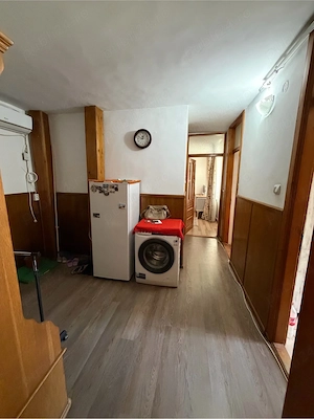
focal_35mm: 14
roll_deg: -0.5
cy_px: 210
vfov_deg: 102.1
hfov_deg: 85.7
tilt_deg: -10.4
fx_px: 169
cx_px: 157
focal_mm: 2.22
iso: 800
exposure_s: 1/50
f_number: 2.2
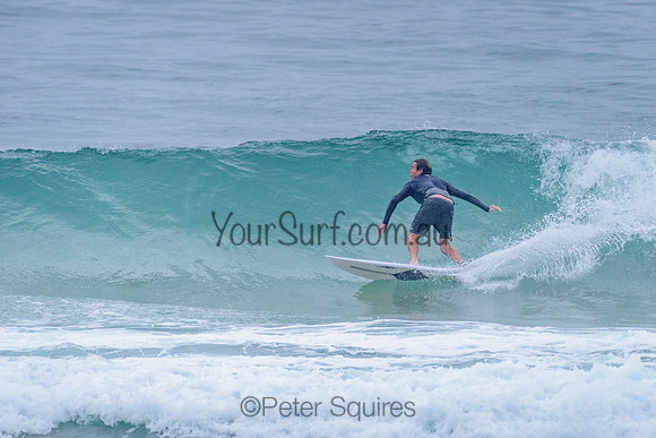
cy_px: 214
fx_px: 11170
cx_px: 401
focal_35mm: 613
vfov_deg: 2.2
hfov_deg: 3.4
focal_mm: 500
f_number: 5.6
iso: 2000
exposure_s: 1/2000
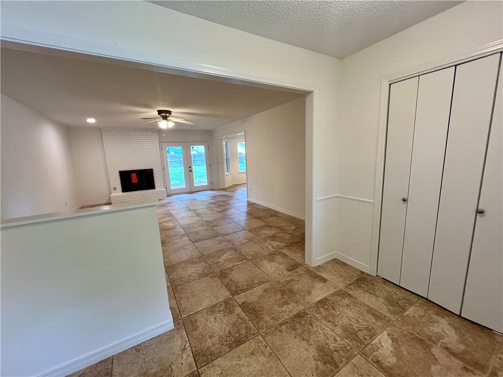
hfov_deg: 106.2
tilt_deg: -11.4
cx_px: 252
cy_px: 188
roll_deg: +2.7
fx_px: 189
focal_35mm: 13
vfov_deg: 89.9
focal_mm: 1.57
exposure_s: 1/120
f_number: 1.8
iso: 200
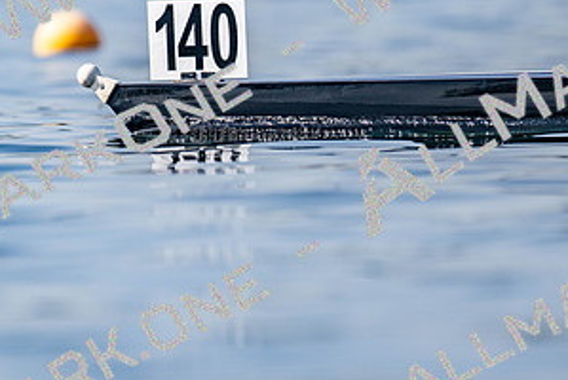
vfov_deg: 1.2
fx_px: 18351
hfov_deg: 1.8
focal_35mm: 1162
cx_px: 196
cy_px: 58
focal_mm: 600
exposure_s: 1/2500
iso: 180
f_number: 5
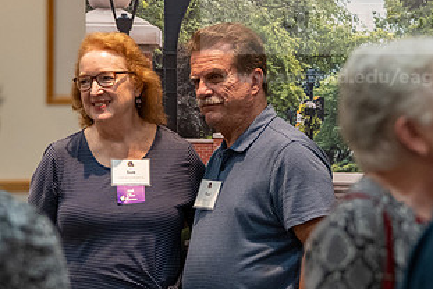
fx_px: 2889
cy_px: 127
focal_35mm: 240
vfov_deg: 5.7
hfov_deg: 8.6
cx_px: 174
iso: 5000
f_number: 2.8
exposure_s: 1/320
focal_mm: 111
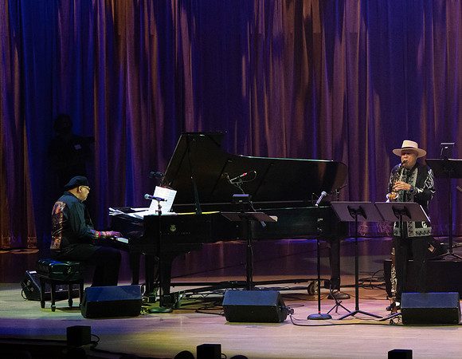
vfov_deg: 7.0
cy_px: 86
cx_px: 526
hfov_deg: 8.9
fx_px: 2925
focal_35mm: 216
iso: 3200
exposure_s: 1/250
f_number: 5.6
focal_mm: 100
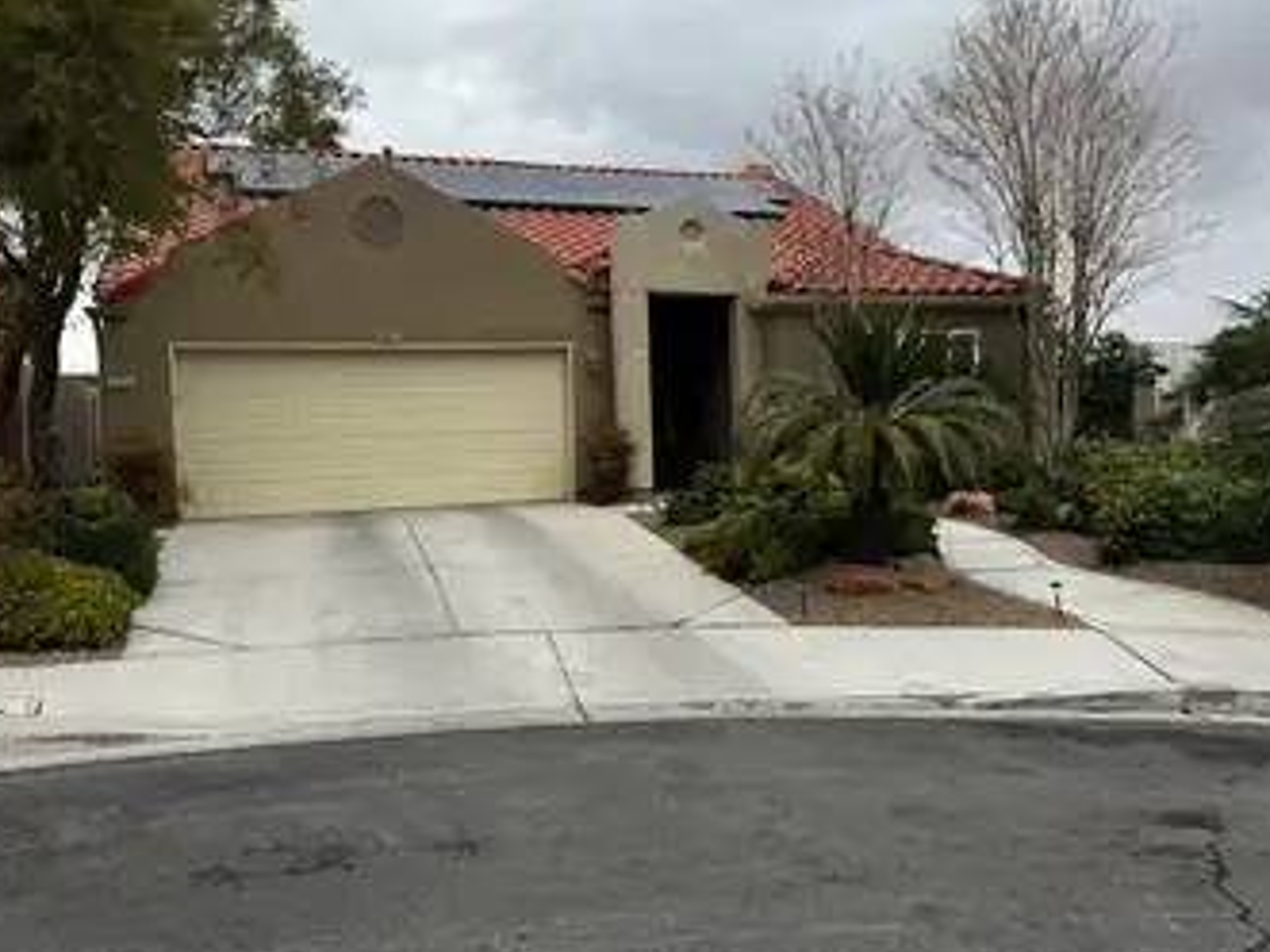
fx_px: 1064
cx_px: 648
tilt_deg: -0.6
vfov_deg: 48.2
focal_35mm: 29
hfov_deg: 61.7
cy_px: 449
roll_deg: +2.8
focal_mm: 6.76
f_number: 1.78
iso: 80
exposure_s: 1/2252
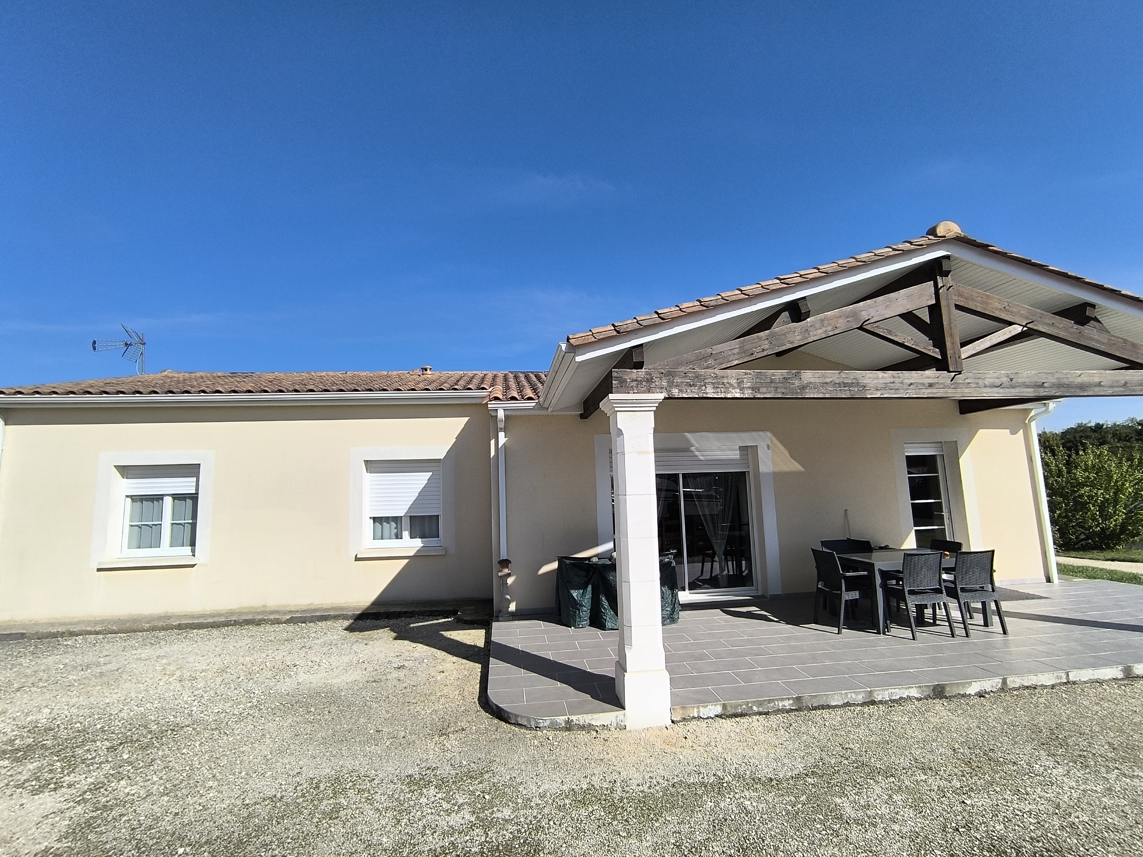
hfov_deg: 94.5
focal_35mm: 16
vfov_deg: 78.1
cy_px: 428
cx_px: 572
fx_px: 528
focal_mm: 1.65
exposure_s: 1/2584
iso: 50
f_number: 2.2
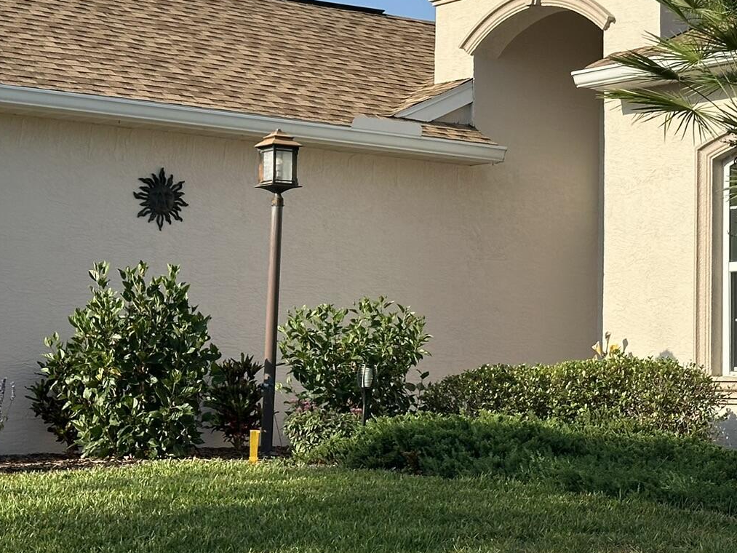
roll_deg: -1.3
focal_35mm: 97
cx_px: 470
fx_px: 2065
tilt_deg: +8.2
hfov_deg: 20.2
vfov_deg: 15.1
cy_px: 84
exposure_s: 1/3367
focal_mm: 6.86
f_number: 1.78
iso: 64
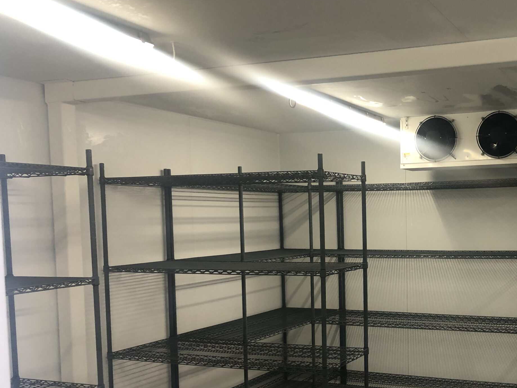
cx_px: 406
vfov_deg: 32.5
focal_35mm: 44
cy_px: 274
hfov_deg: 41.3
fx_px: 657
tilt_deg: -6.1
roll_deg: +0.1
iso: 40
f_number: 1.8
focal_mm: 3.99
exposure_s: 1/25
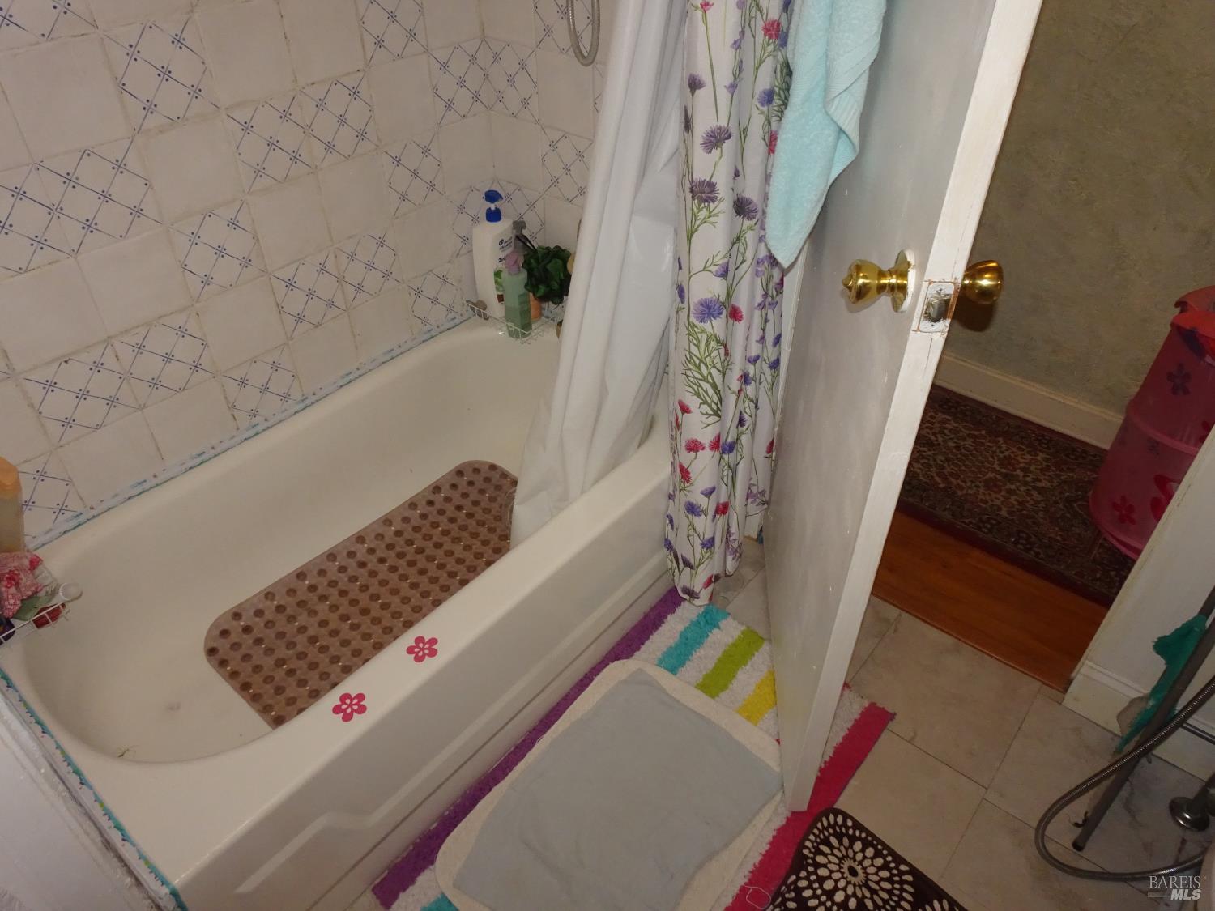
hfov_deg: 71.6
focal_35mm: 24
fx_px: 842
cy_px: 456
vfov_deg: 56.8
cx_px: 608
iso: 250
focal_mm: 4.1
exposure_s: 1/30
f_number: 3.5
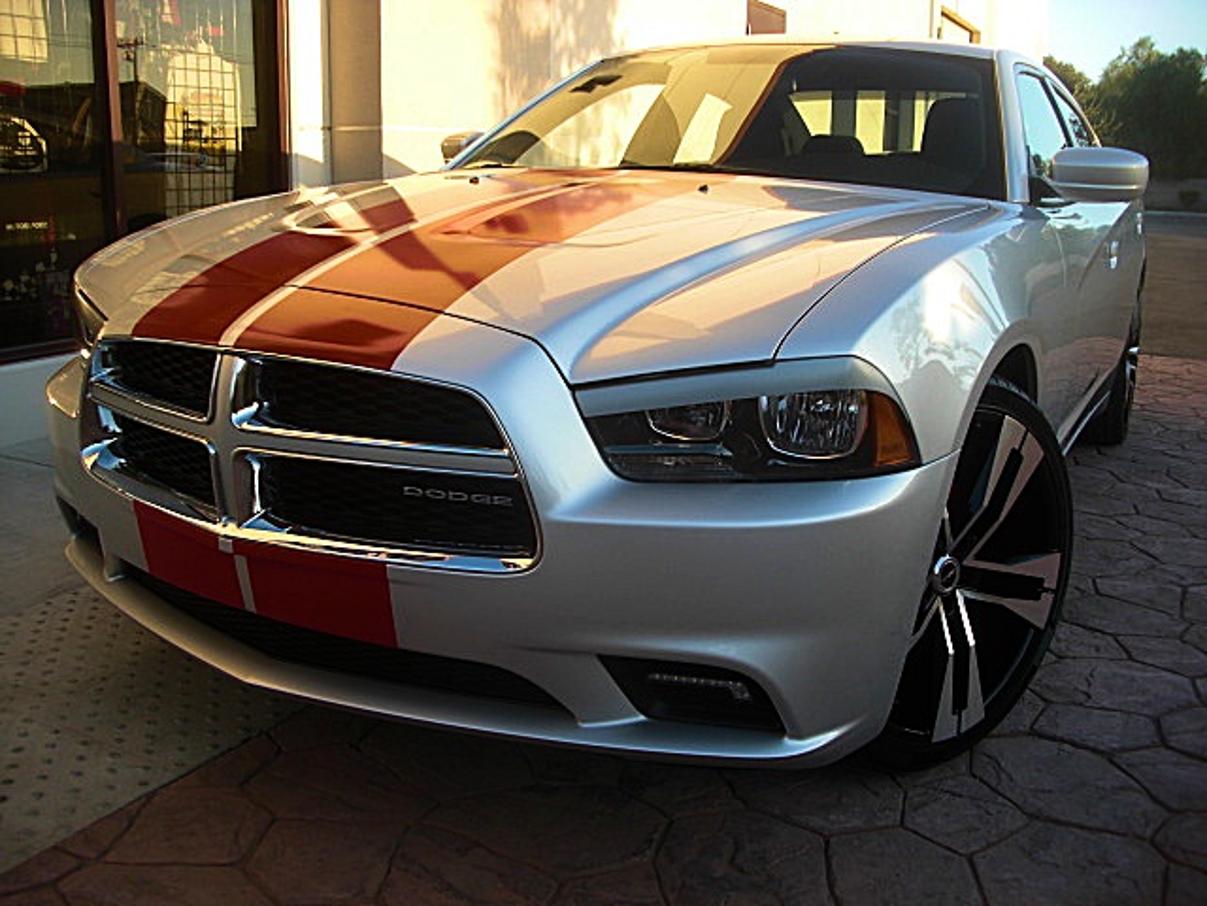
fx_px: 1255
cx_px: 604
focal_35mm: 36
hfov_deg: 51.4
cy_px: 453
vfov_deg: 39.7
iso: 50
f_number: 2.8
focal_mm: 6.3
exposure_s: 1/160
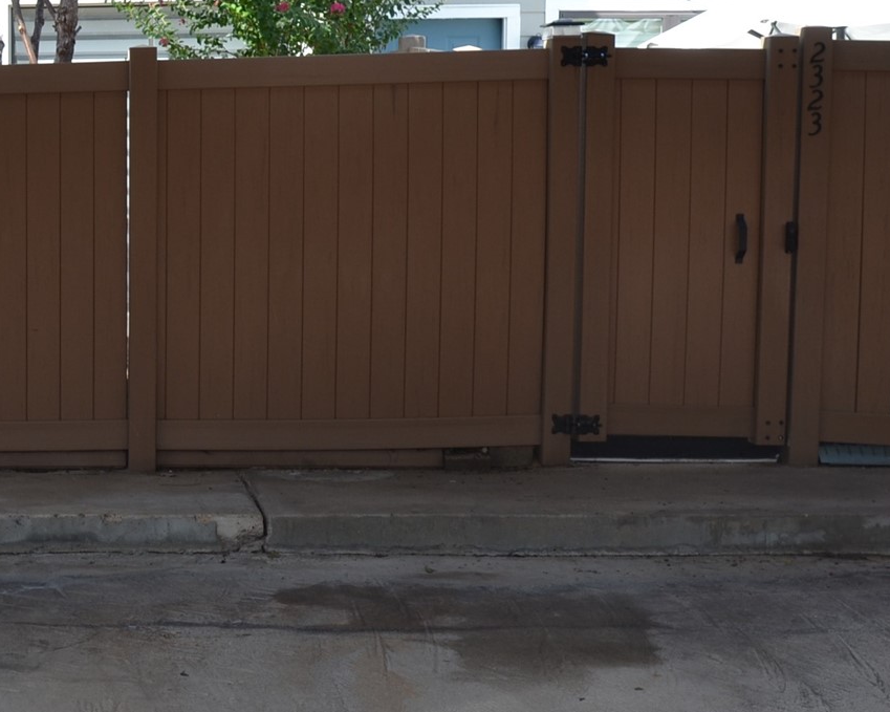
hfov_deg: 23.8
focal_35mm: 72
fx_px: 1896
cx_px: -208
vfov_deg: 21.3
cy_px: 338
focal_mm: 20
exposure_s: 1/125
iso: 100
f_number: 5.6
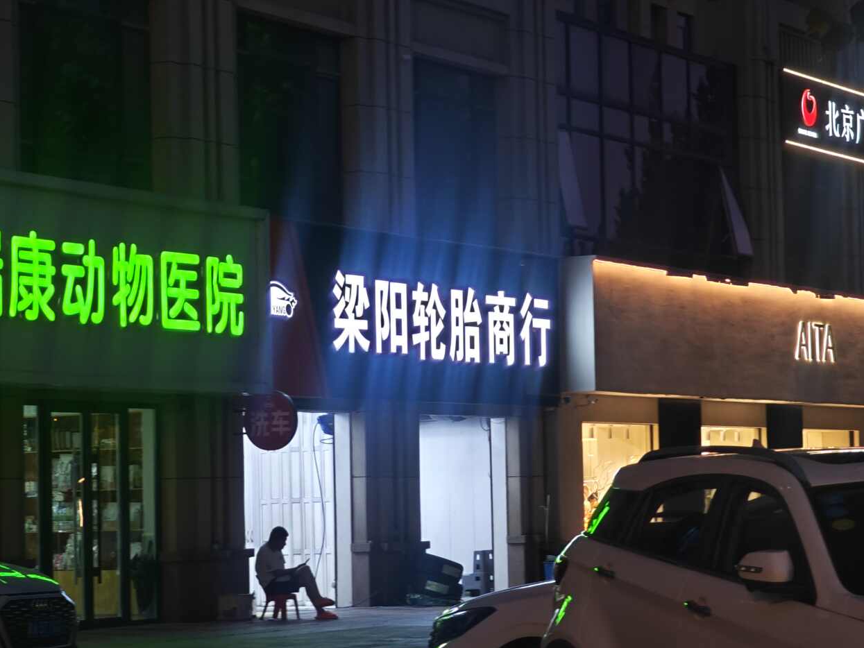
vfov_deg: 13.3
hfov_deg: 17.7
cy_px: 332
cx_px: 443
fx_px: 2771
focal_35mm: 111
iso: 800
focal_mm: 12.28
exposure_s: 1/100
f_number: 1.8
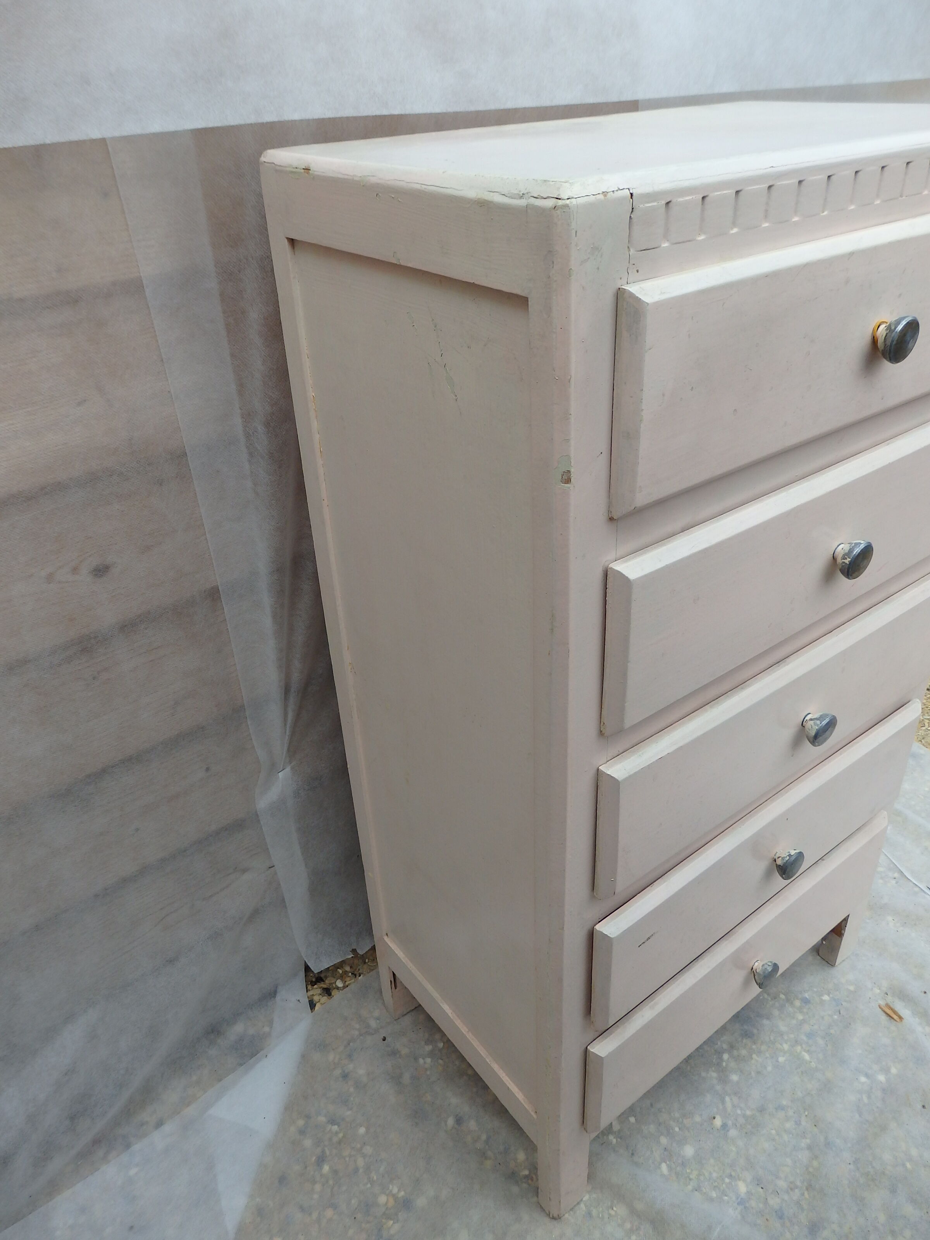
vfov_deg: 69.4
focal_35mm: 25
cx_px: 465
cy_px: 620
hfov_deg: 54.9
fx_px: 896
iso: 125
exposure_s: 1/320
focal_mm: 4.5
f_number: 3
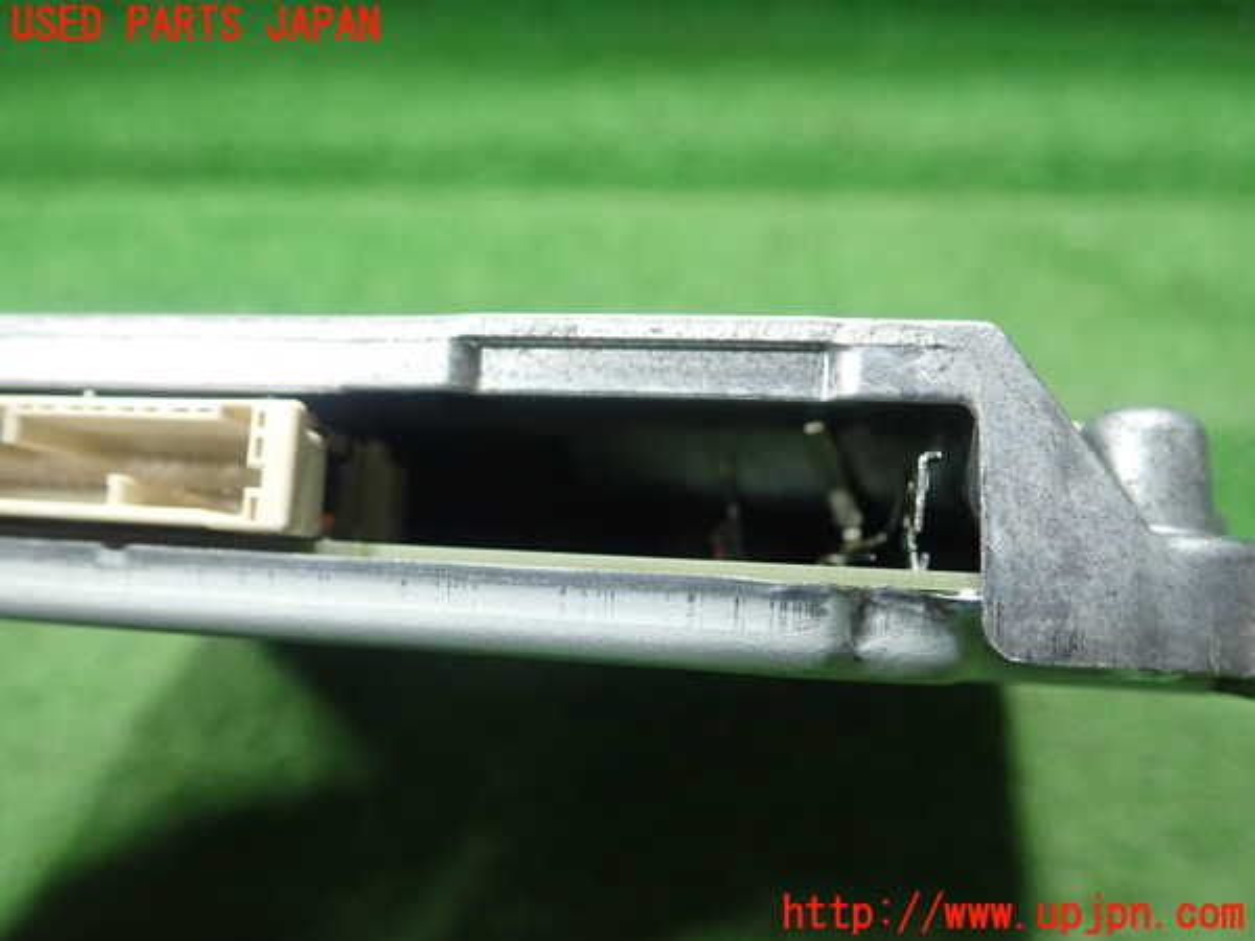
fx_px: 1088
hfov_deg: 60.0
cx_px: 628
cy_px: 470
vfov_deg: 46.8
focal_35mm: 30
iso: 640
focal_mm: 5.5
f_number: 2.3
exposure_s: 1/125
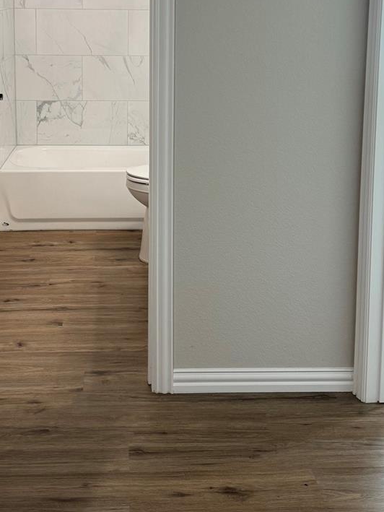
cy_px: 97
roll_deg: -0.7
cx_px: 162
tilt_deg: -7.5
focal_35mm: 52
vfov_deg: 35.5
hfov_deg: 28.0
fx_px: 769
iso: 125
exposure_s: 1/60
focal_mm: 6.76
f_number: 1.78
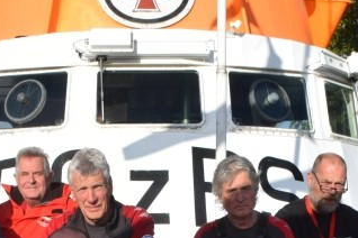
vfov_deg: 14.7
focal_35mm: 87
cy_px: 350
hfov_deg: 23.4
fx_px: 865
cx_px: 152
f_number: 10
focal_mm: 18
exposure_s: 1/400
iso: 200
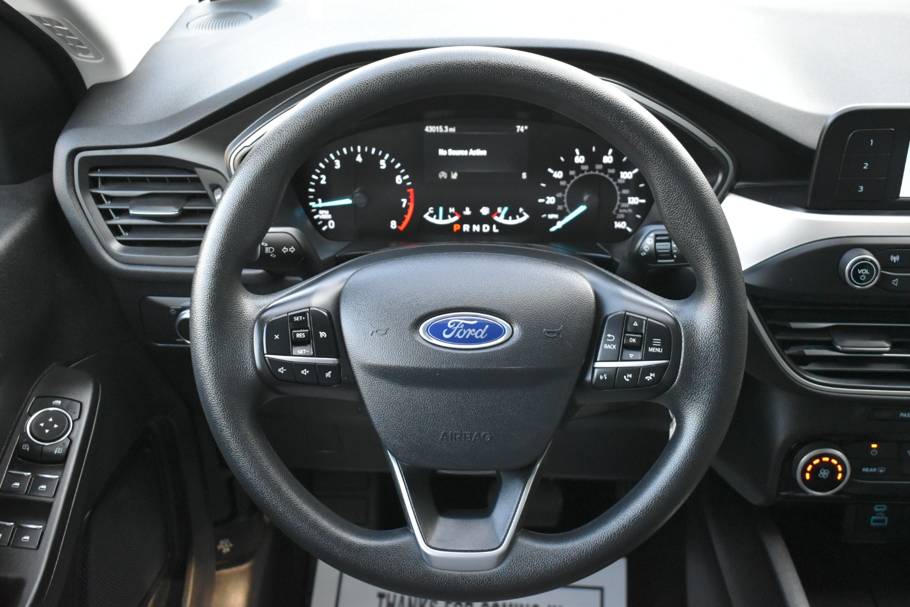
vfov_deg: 33.0
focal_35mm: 40
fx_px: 1024
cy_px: 304
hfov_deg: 47.9
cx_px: 455
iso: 3200
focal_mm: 27
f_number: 4
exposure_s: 1/250
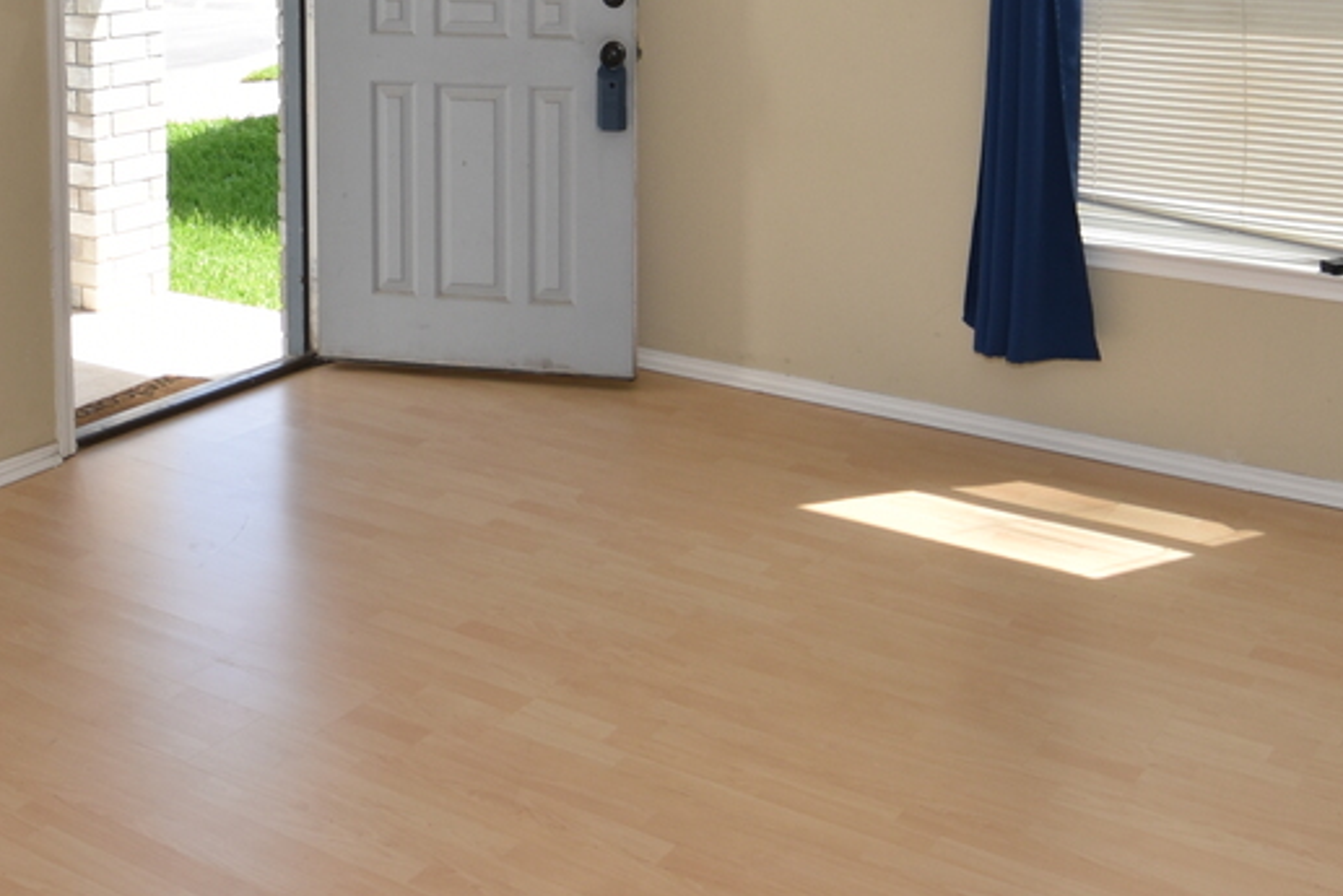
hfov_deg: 41.5
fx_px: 1754
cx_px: 488
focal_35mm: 47
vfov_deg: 26.7
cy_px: -47
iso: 125
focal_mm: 10
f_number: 5
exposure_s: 1/200
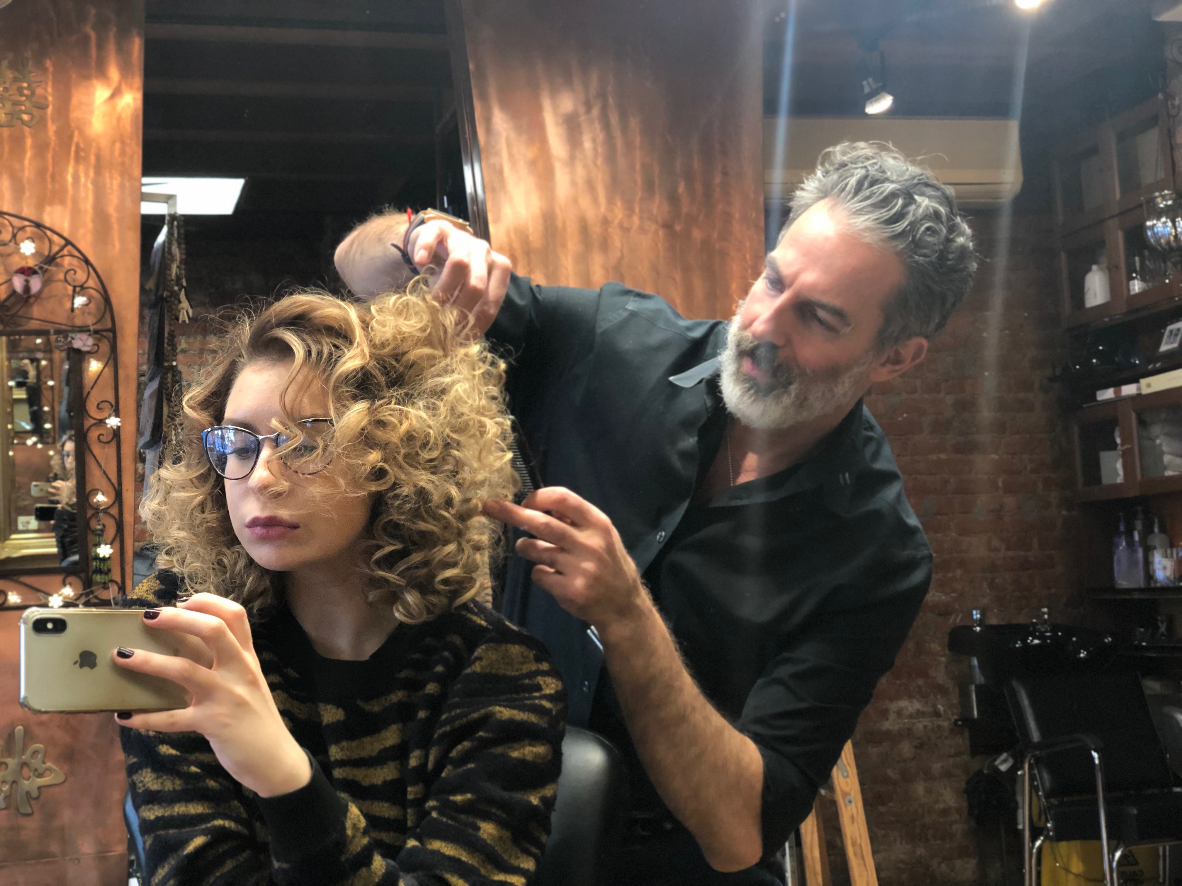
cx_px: 591
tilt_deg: +5.6
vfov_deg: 28.0
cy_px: 443
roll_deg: +4.1
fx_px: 1776
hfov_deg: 36.8
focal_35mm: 52
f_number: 2.4
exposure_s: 1/60
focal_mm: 6
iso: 125
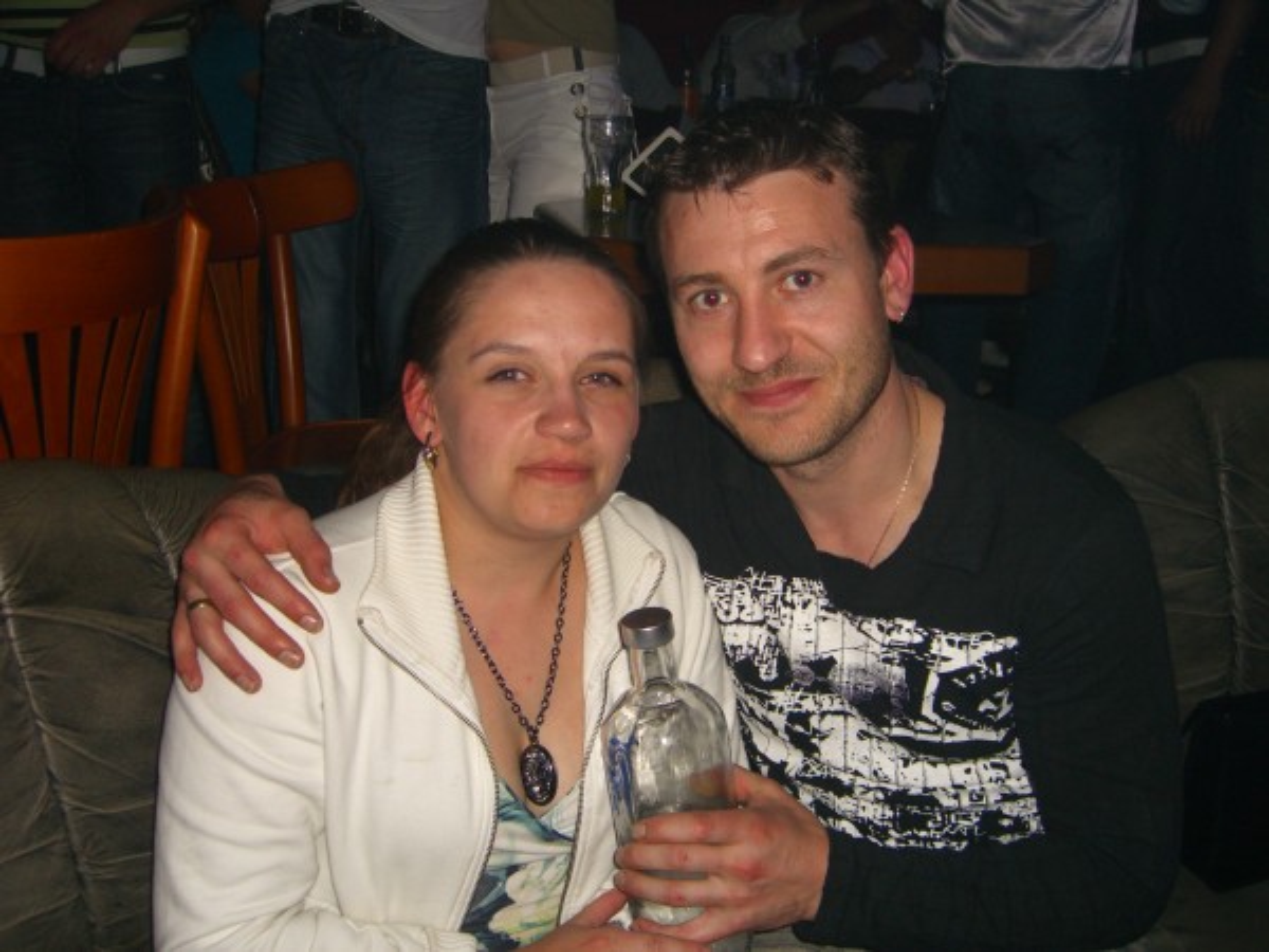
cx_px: 634
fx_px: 1393
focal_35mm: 38
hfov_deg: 49.0
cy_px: 476
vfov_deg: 37.7
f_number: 2.8
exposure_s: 1/60
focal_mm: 7.9
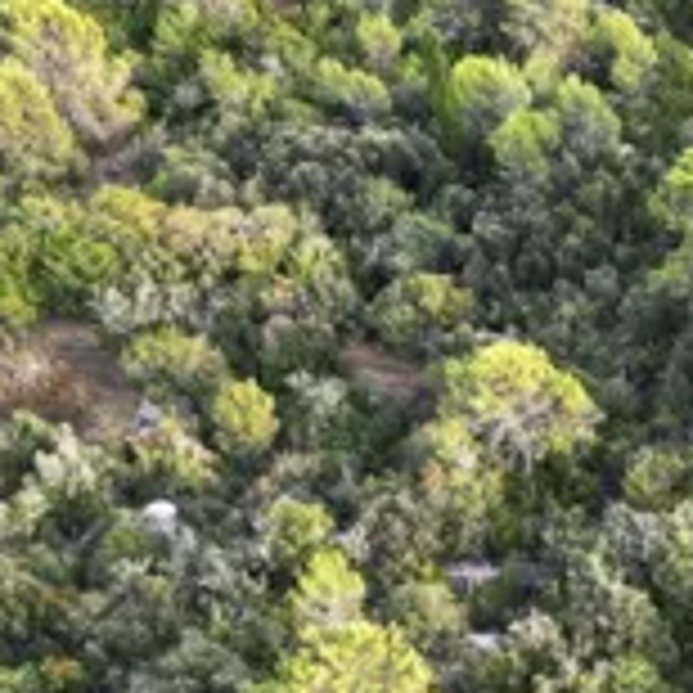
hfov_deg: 14.5
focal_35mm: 110
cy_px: 1053
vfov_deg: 14.7
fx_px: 2491
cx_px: 1102
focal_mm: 6.72
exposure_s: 1/160
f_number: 1.7
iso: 100
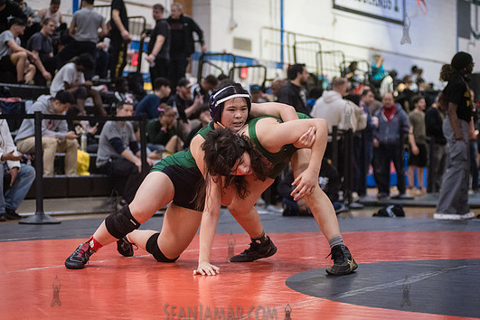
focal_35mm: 92
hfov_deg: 22.1
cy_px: 160
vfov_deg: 14.9
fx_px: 1227
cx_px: 231
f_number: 3.2
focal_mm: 80
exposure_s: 1/500
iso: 8000
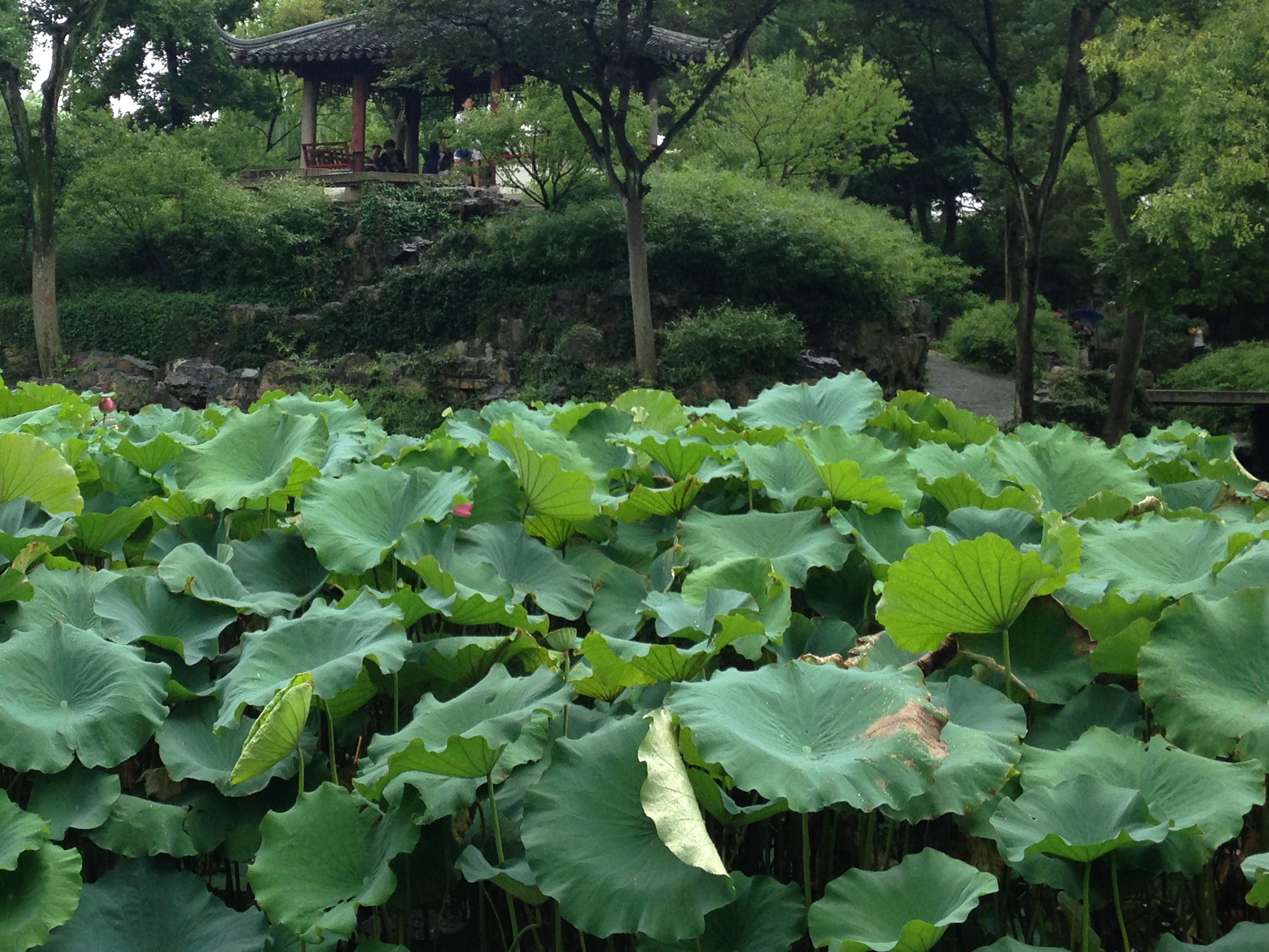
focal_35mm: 55
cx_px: 432
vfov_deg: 26.5
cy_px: 341
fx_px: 2017
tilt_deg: +0.2
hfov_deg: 34.6
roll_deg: -1.2
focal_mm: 4.12
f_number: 2.4
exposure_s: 1/120
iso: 80
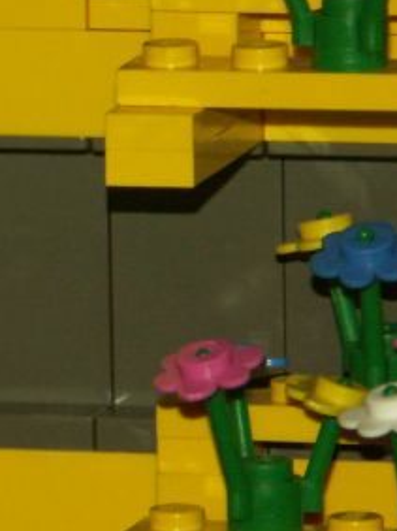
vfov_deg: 2.7
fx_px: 11134
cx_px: -452
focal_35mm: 727
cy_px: 414
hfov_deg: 2.0
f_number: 3.5
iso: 200
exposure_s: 1/200
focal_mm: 50.8
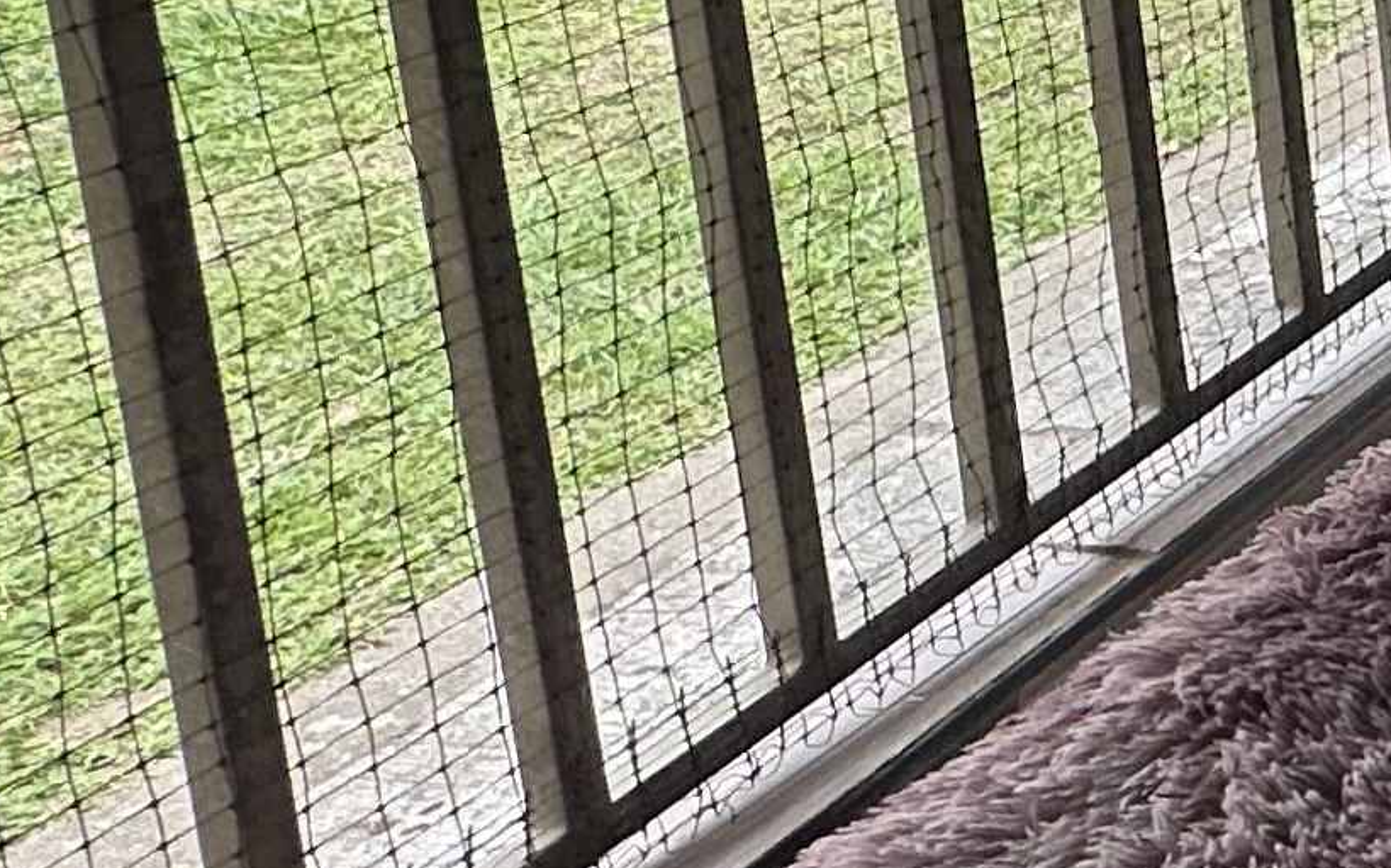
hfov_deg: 18.3
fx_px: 2767
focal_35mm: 73
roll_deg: +0.6
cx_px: 2802
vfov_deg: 16.2
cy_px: -476
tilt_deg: -8.0
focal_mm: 2.22
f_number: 2.2
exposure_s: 1/250
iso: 40
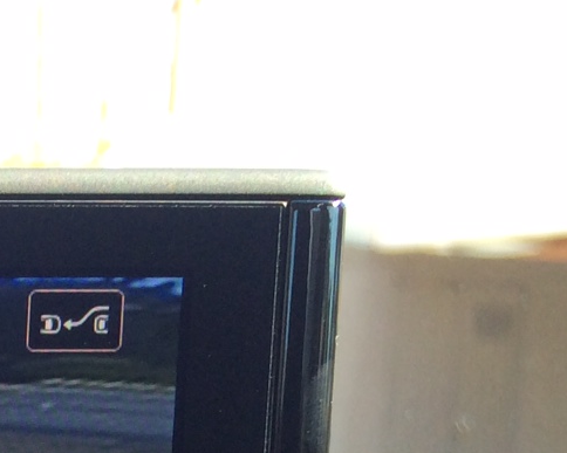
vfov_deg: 11.3
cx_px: -583
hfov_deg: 13.3
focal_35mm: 124
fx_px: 2080
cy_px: 878
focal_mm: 4.12
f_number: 2.2
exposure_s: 1/120
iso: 40
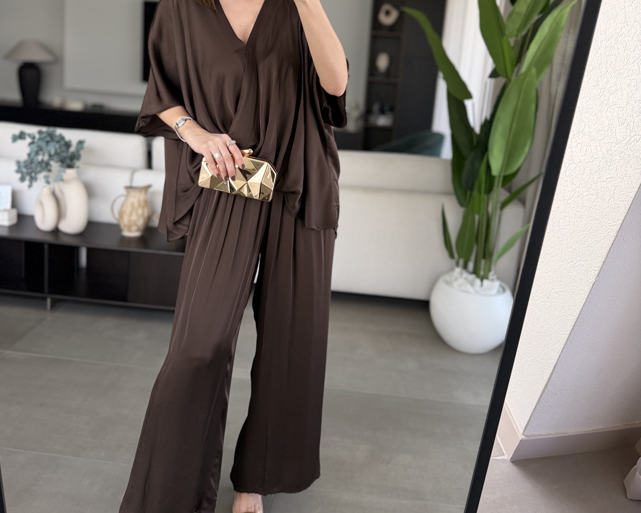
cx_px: 314
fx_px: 607
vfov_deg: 44.9
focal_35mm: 32
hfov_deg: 55.7
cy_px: 157
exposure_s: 1/66
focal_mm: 6.76
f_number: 1.78
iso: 200
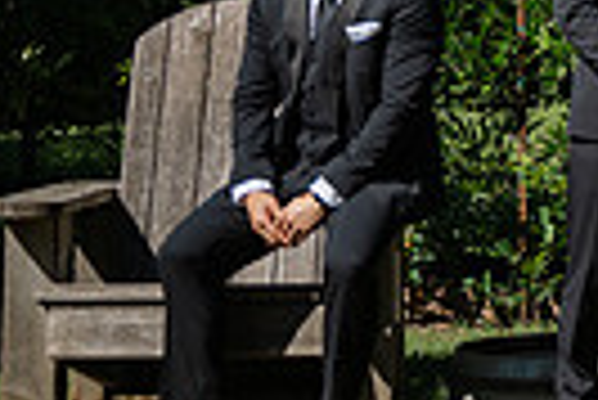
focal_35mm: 218
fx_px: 3625
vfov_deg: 6.2
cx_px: 1227
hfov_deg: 8.9
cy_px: -371
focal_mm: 50
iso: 64
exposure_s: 1/8000
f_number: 1.8
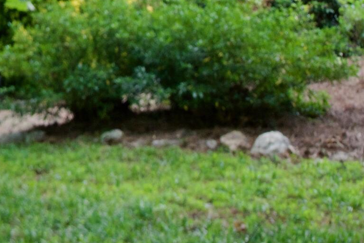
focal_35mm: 117
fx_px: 1183
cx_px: -115
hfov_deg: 16.5
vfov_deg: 11.3
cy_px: -108
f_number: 5.6
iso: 500
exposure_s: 1/125
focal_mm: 20
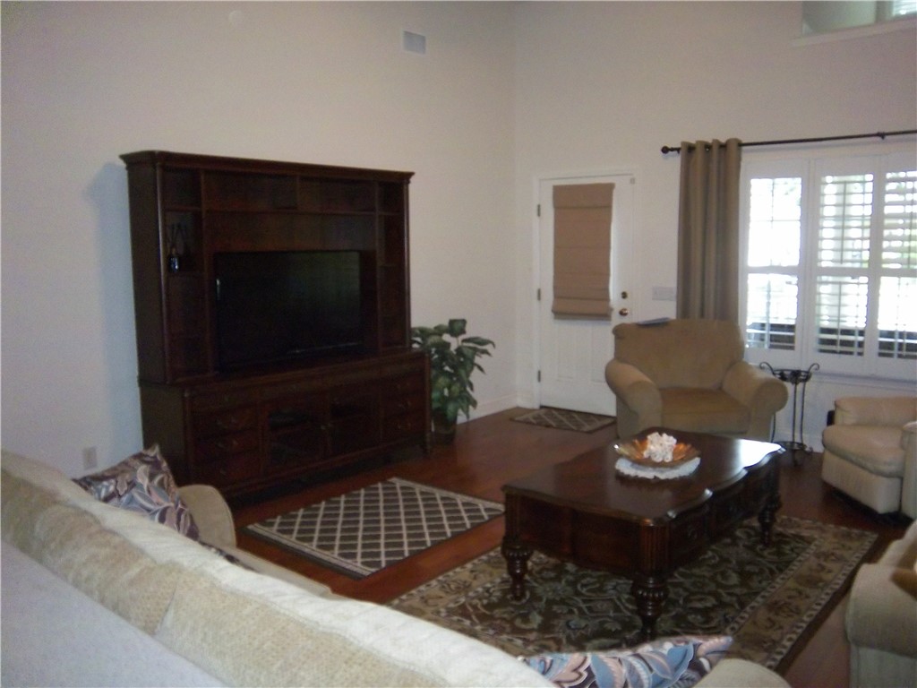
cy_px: 344
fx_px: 742
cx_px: 458
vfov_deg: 49.7
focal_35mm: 28
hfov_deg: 63.4
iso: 400
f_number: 3.5
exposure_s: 1/30
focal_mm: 5.1
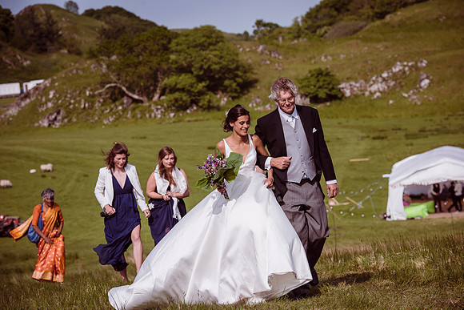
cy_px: 155
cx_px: 232
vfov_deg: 11.8
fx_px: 1495
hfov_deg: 17.6
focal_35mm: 116
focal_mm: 116
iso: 320
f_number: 5.6
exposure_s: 1/3200
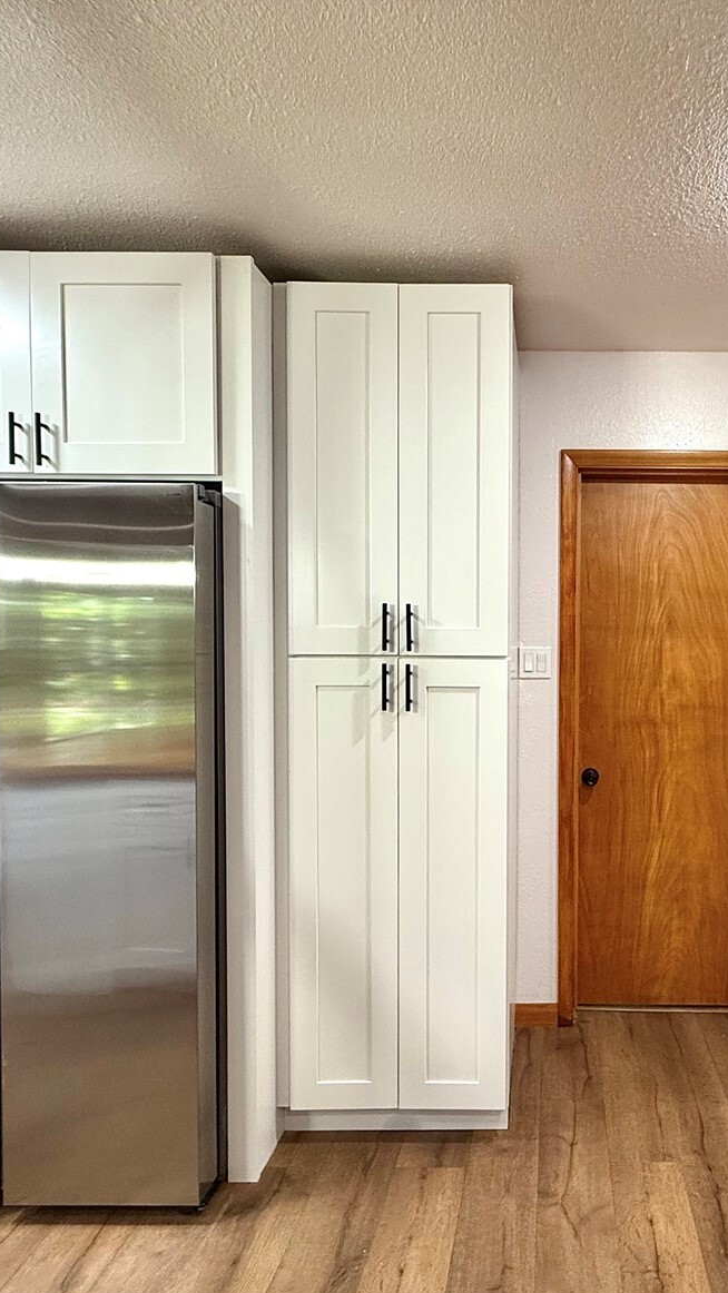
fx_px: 720
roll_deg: -0.8
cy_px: 659
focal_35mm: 21
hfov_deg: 51.0
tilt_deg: -1.0
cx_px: 561
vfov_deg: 83.8
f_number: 2.2
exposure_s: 1/60
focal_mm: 2.22
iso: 250
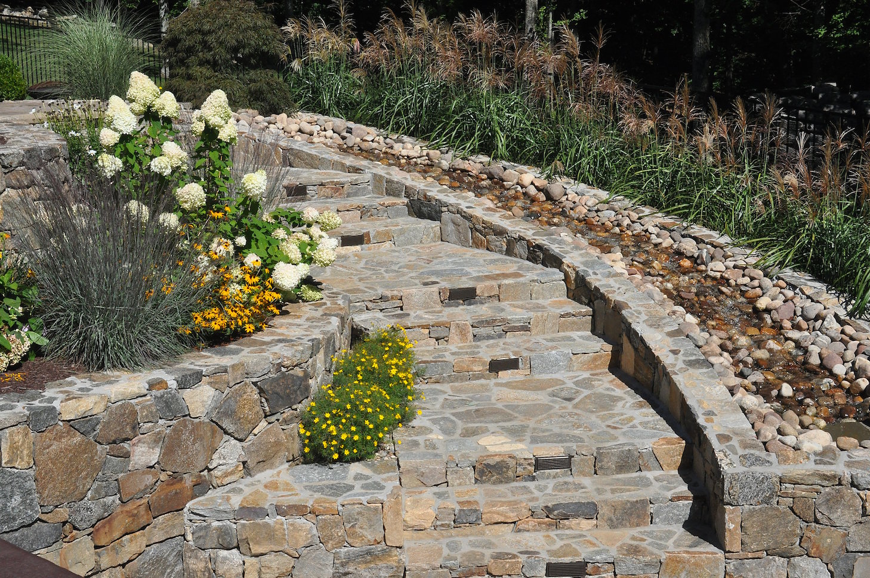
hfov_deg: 35.1
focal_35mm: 57
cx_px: 435
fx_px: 1376
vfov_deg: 23.7
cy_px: 289
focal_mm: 38
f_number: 14
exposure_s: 1/800
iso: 800
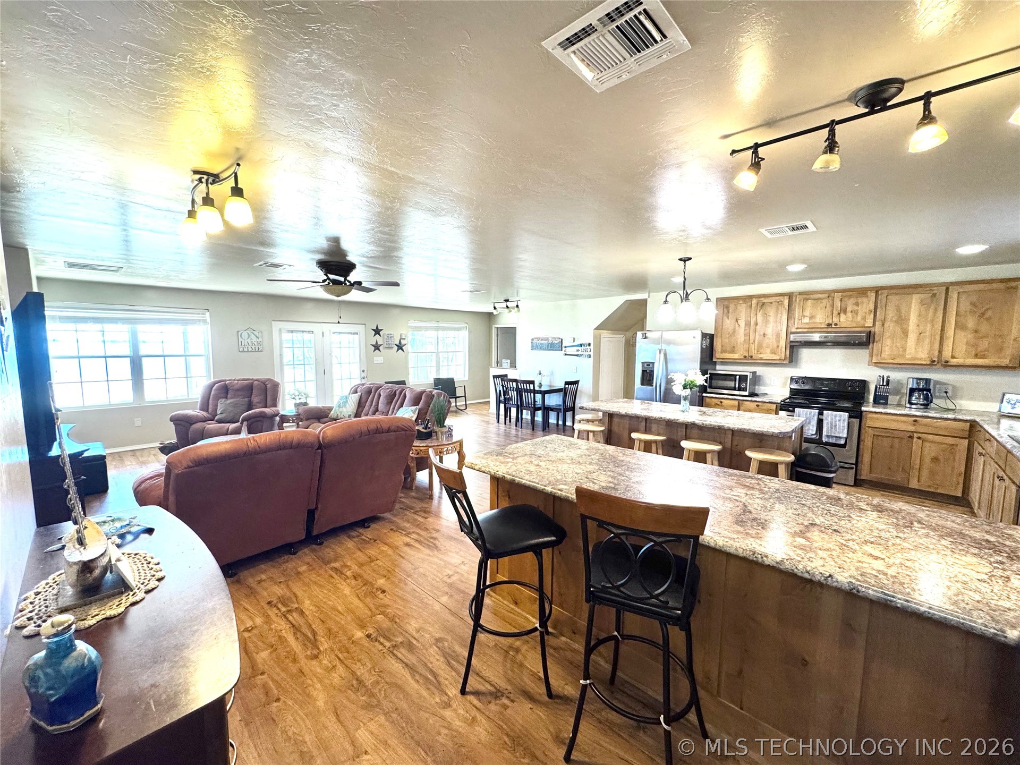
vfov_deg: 85.7
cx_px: 510
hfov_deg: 102.1
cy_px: 382
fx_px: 413
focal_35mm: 14
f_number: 2.2
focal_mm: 2.22
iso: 250
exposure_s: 1/120
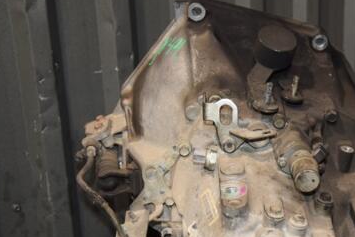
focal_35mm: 71
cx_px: 289
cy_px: 170
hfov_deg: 27.8
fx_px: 700
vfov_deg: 19.1
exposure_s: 1/60
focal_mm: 28
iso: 800
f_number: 5
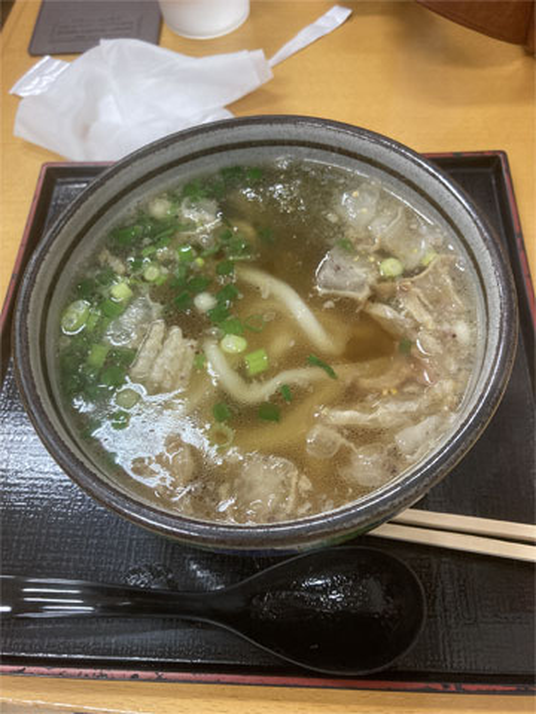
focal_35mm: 28
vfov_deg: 63.4
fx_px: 578
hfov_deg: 49.7
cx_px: 268
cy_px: 357
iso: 160
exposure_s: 1/60
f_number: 1.8
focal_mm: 3.99
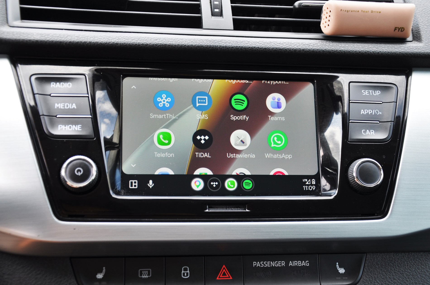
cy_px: 142
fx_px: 716
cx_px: 215
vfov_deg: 22.6
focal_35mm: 60
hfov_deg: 33.4
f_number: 5
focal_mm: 40
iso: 250
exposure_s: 1/100
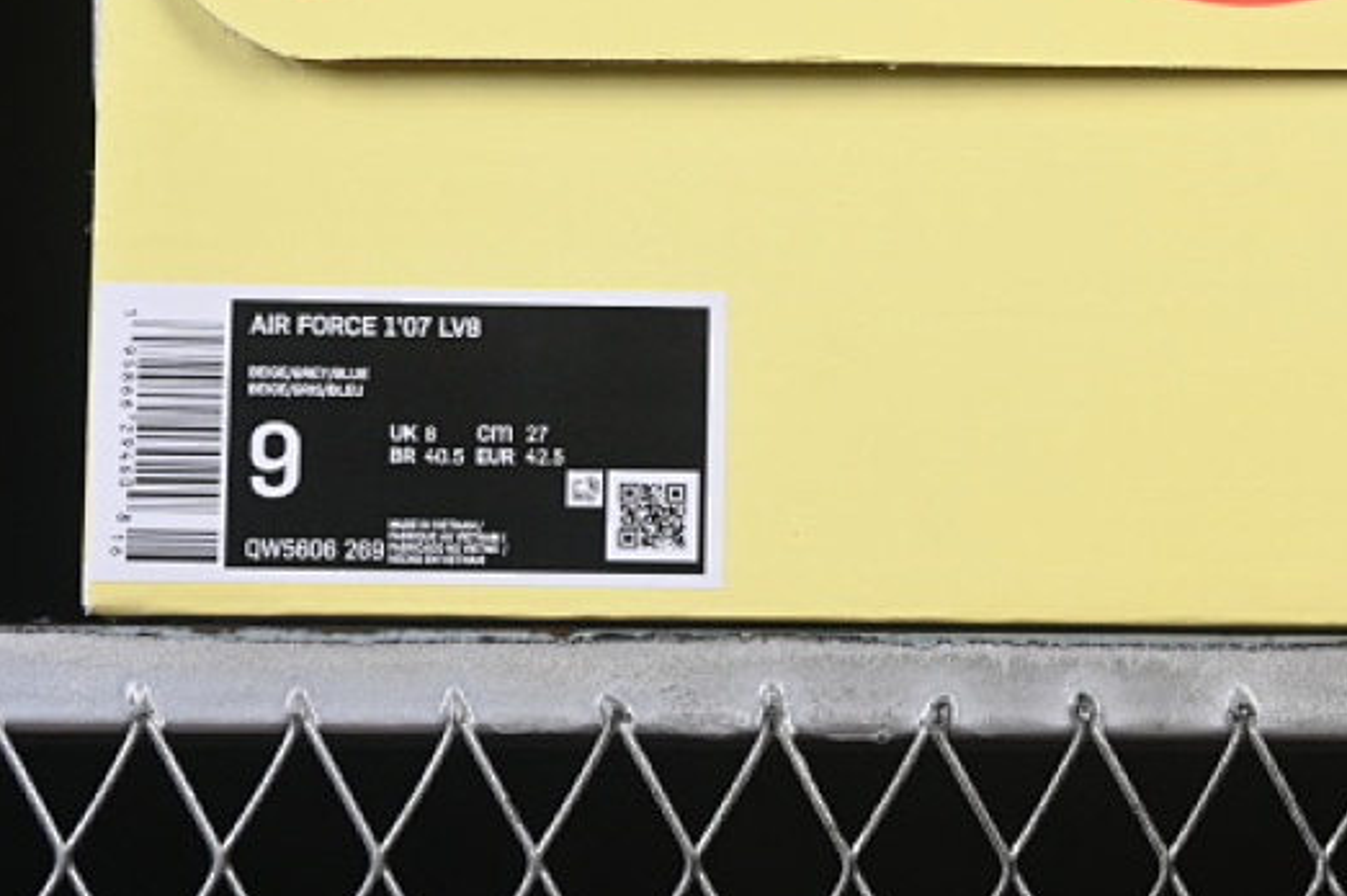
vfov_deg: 8.8
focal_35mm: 155
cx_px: 930
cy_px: 64
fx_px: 5796
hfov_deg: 13.2
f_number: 8
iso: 160
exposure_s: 1/100
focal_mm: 50
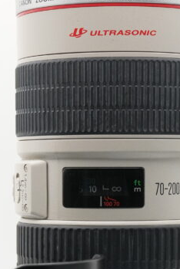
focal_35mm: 140
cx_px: 32
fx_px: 1050
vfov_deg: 14.4
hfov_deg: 9.8
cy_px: 265
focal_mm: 48
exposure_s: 1/125
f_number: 13
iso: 5000
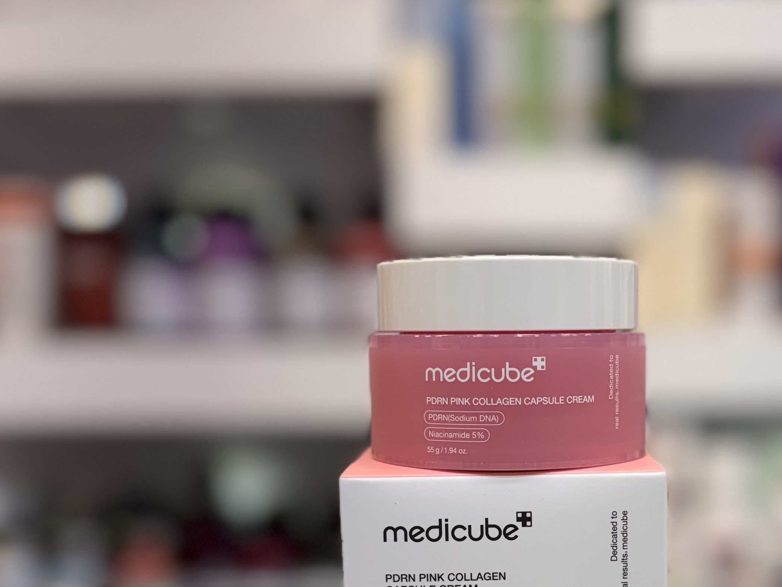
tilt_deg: -7.9
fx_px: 1039
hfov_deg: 40.7
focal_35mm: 46
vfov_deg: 30.4
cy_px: 509
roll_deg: +0.5
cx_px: 530
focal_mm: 6.76
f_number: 1.78
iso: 80
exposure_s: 1/341
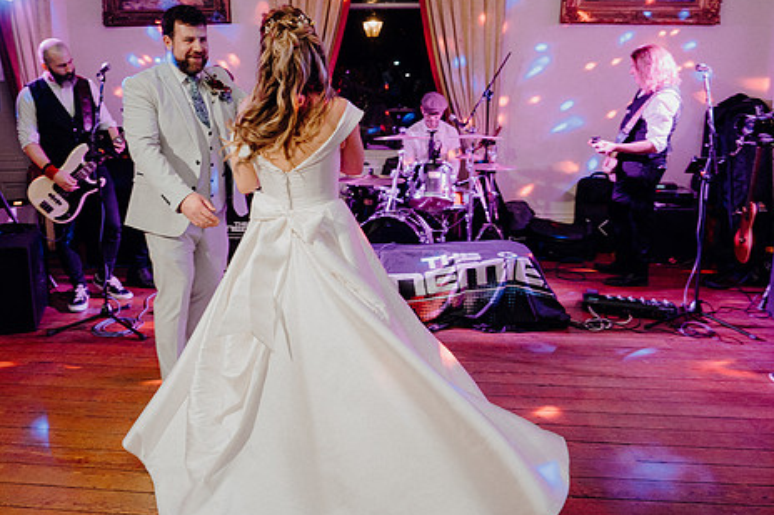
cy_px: 204
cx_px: 324
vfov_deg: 43.3
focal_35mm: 30
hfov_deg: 61.6
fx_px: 645
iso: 2500
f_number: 3.5
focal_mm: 24
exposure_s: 1/160
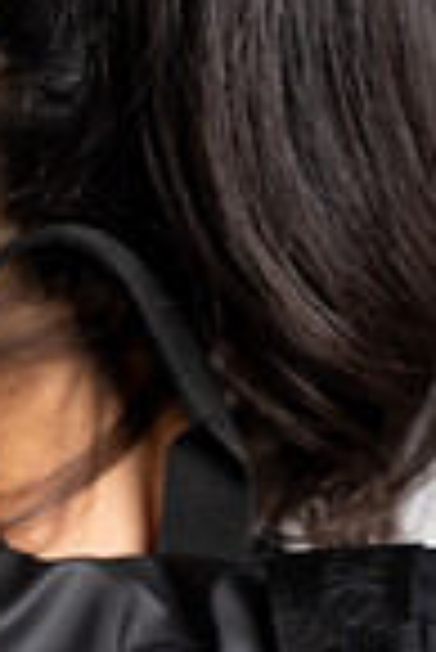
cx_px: -108
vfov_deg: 7.7
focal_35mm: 263
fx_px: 4766
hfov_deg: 5.2
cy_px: 917
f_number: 4
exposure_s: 1/160
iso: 200
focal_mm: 85
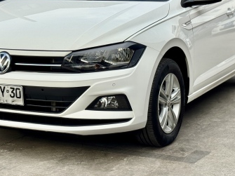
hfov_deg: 22.8
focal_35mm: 86
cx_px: 104
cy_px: 51
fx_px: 584
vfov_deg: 17.1
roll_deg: +1.1
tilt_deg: -6.1
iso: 64
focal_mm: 6.76
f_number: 1.78
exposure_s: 1/2110
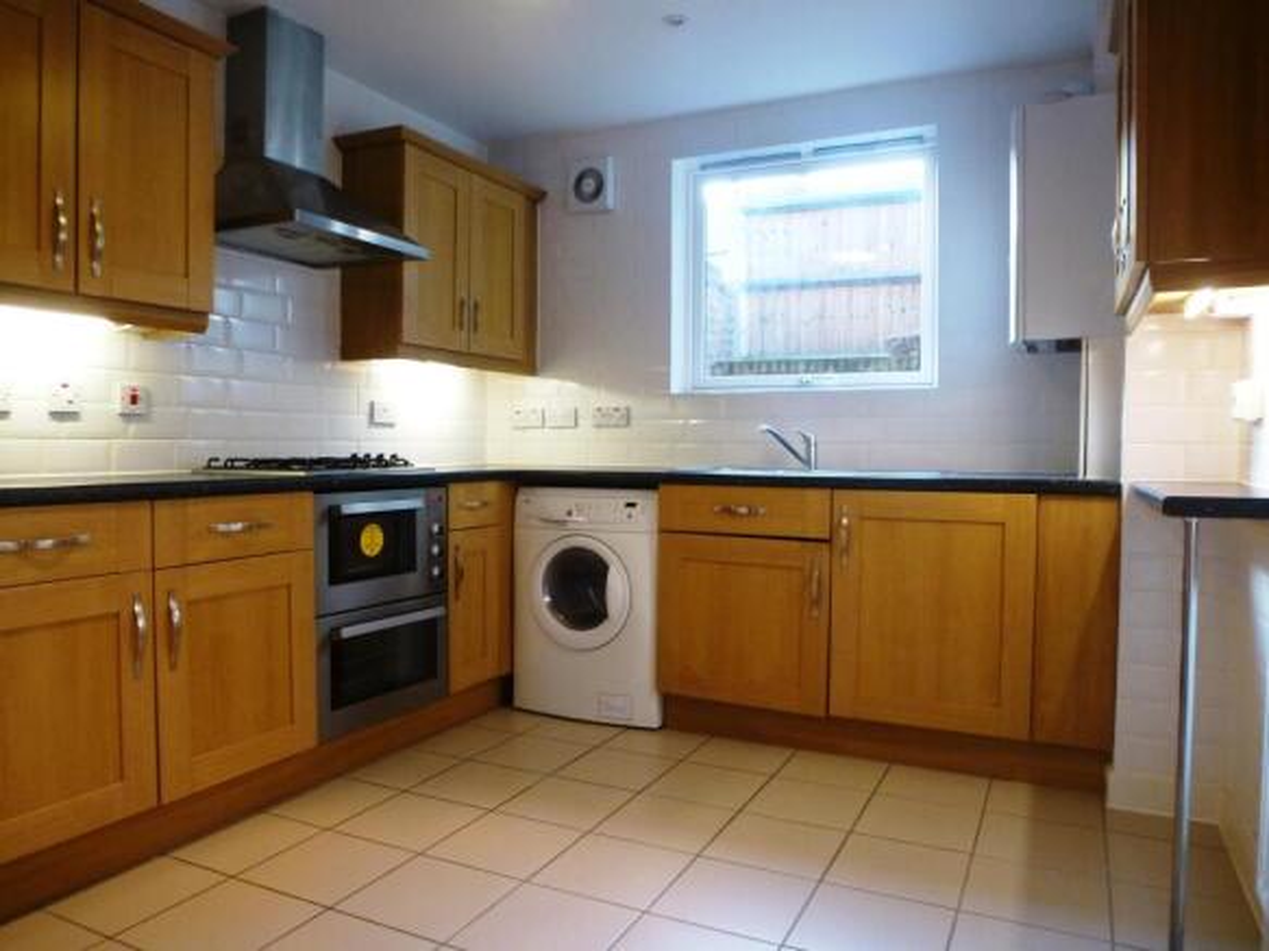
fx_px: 880
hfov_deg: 71.6
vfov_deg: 56.8
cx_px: 634
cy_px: 476
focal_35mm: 24
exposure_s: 1/30
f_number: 3.3
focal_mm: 4.3
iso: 400
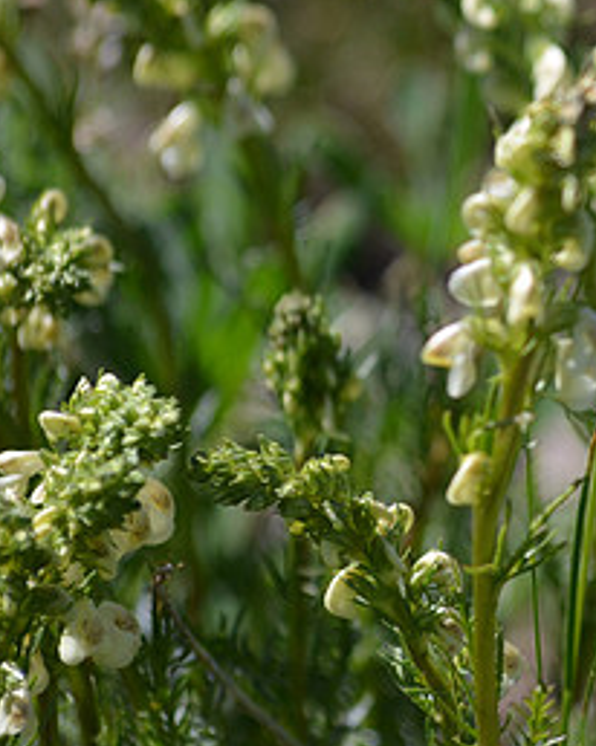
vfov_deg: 4.1
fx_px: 10464
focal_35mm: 474
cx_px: 799
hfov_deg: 3.3
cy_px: 240
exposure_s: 1/1000
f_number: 4.5
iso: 400
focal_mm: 150
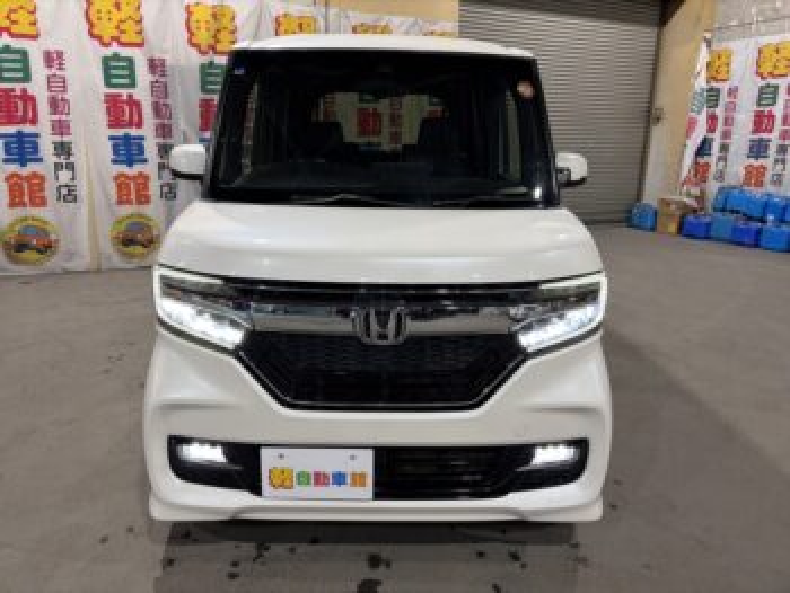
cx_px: 395
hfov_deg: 67.3
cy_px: 296
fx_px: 594
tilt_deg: -14.2
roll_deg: -0.6
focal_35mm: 26
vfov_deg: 53.1
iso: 125
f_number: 1.6
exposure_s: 1/100
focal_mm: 5.96
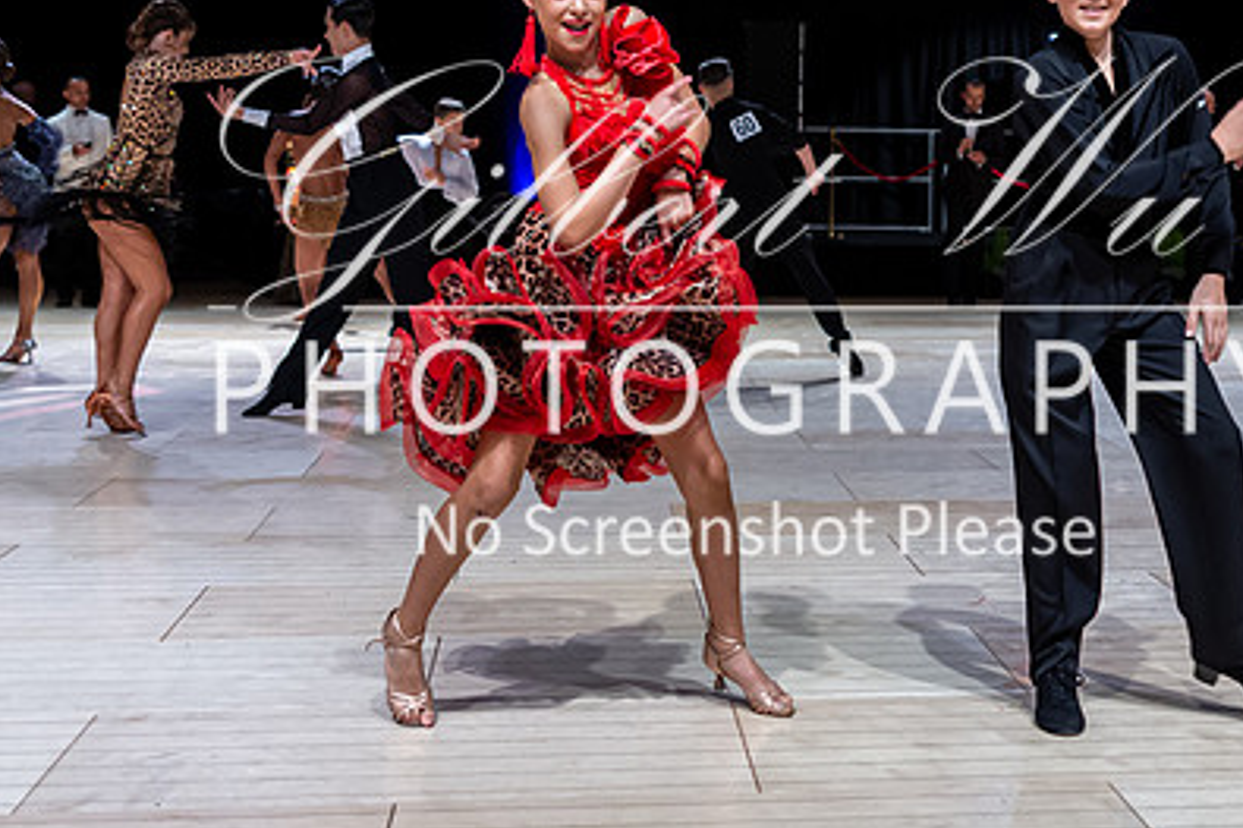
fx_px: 1933
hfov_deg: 35.3
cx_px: 833
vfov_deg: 24.0
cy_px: 252
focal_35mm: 56
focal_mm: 35
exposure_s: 1/400
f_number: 2.8
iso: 3200
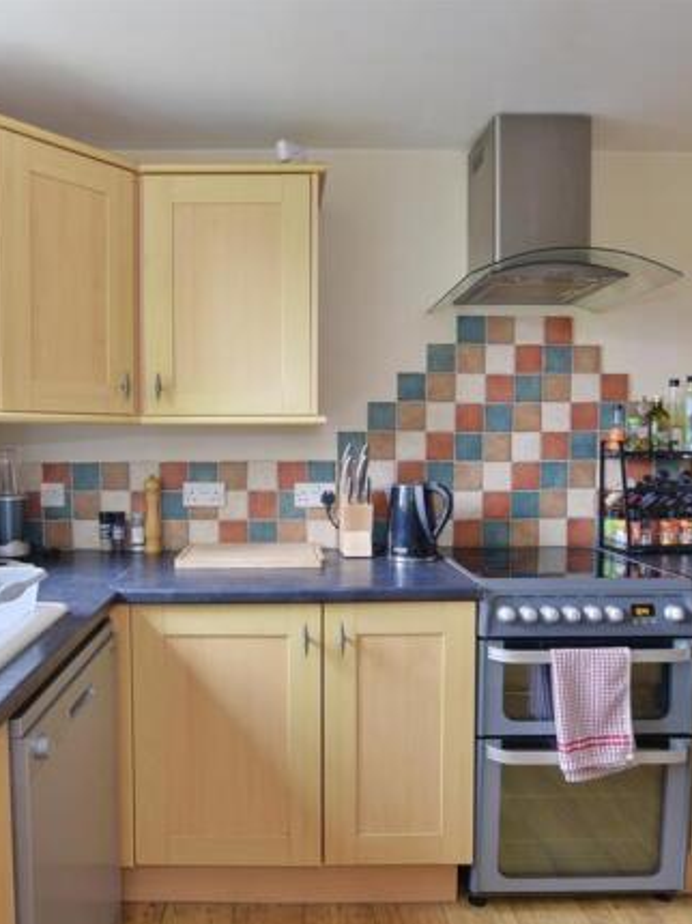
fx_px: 587
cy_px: 465
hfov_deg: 60.6
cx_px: 282
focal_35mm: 22
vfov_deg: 76.4
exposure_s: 1/1.3
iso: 400
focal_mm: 10
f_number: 11
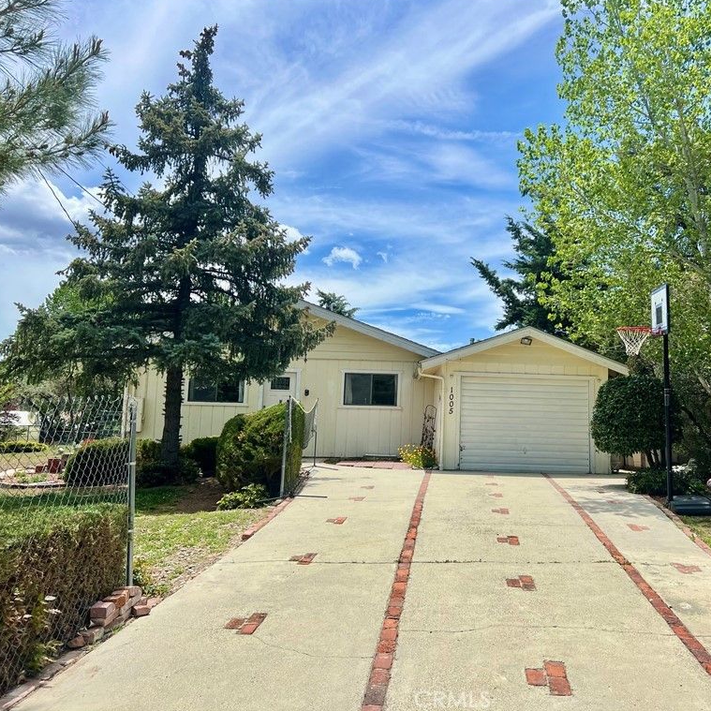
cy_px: 353
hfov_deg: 52.0
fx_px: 720
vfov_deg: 52.5
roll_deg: -1.0
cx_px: 443
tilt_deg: +5.9
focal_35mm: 31
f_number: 1.5
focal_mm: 5.7
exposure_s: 1/5882
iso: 50
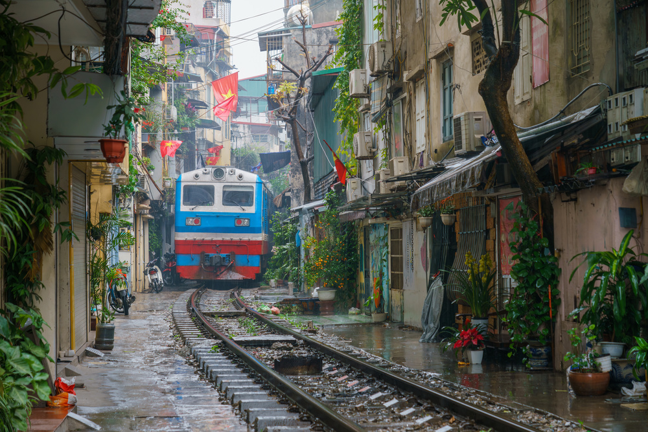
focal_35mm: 81
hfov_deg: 25.1
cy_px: 216
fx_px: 1458
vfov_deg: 16.9
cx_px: 324
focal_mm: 81
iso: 400
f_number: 6.3
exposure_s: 1/60
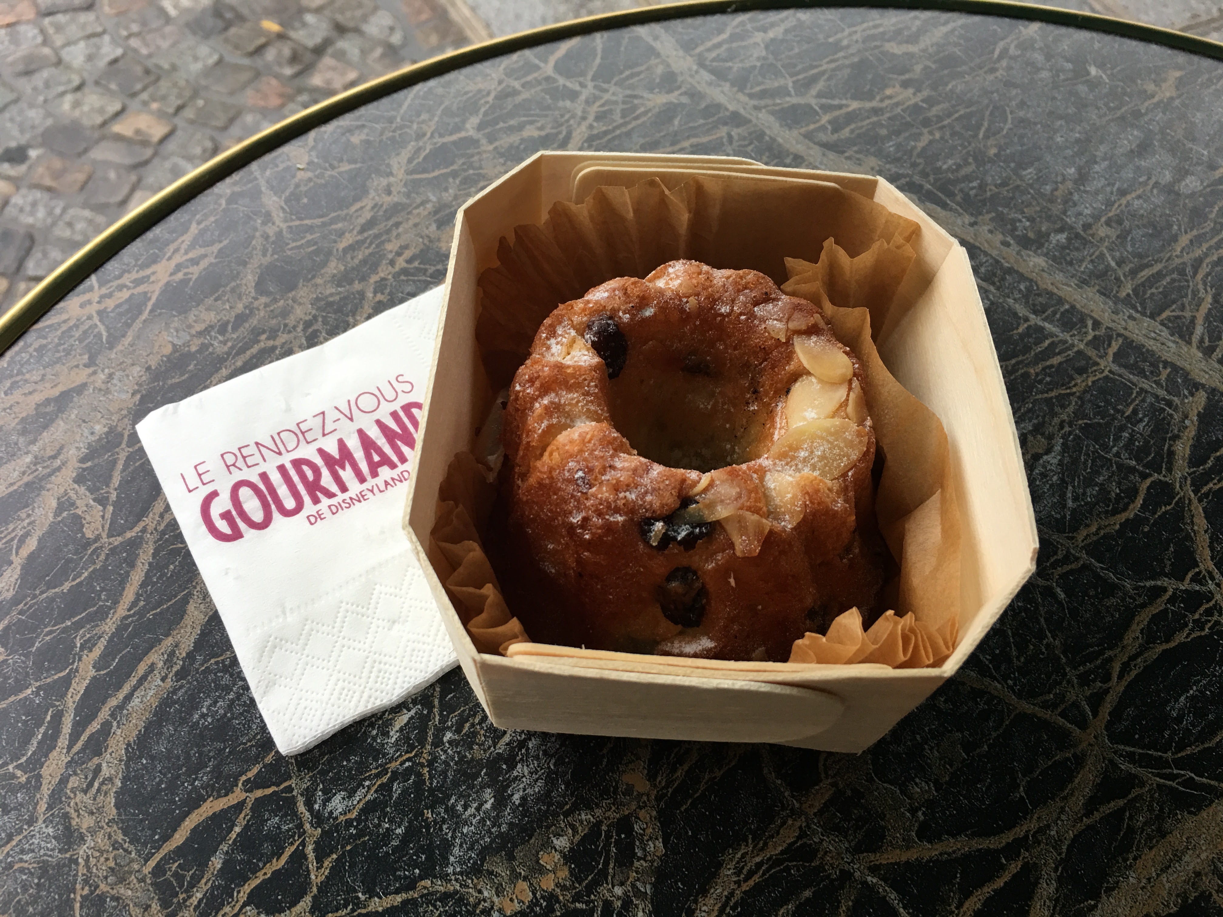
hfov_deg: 61.7
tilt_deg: -53.4
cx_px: 612
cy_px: 458
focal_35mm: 29
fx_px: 1025
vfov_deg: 48.2
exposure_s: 1/17
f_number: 2.2
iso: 40
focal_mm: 4.15
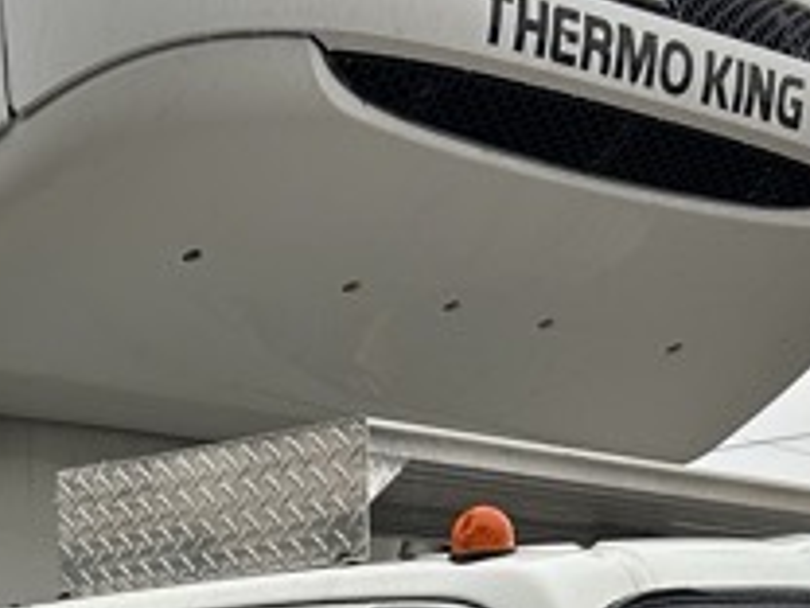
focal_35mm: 128
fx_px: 2995
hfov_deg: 15.2
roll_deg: +0.8
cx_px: 62
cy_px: 1150
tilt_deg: -2.5
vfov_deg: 10.7
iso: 40
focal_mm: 5.7
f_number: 1.5
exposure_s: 1/121
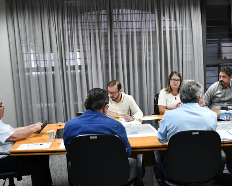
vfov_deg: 30.5
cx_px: 138
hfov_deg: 37.9
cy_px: 131
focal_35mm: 49
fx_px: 337
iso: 2500
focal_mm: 20
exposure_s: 1/125
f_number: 3.5
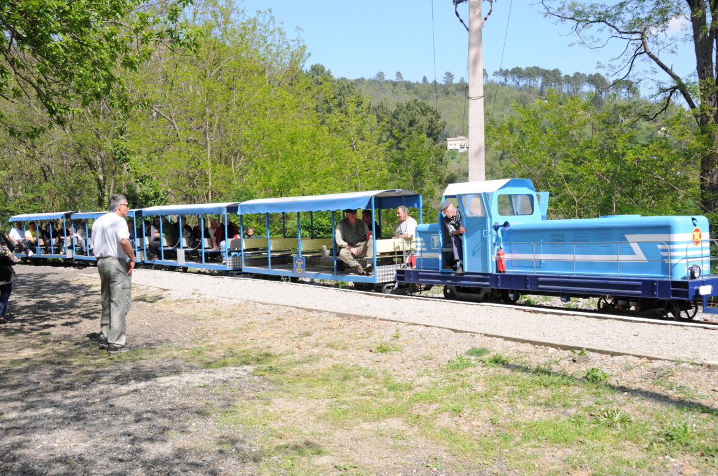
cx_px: 357
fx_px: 737
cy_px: 237
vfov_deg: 35.8
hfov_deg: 52.0
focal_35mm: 37
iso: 200
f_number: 8
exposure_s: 1/250
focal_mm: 24
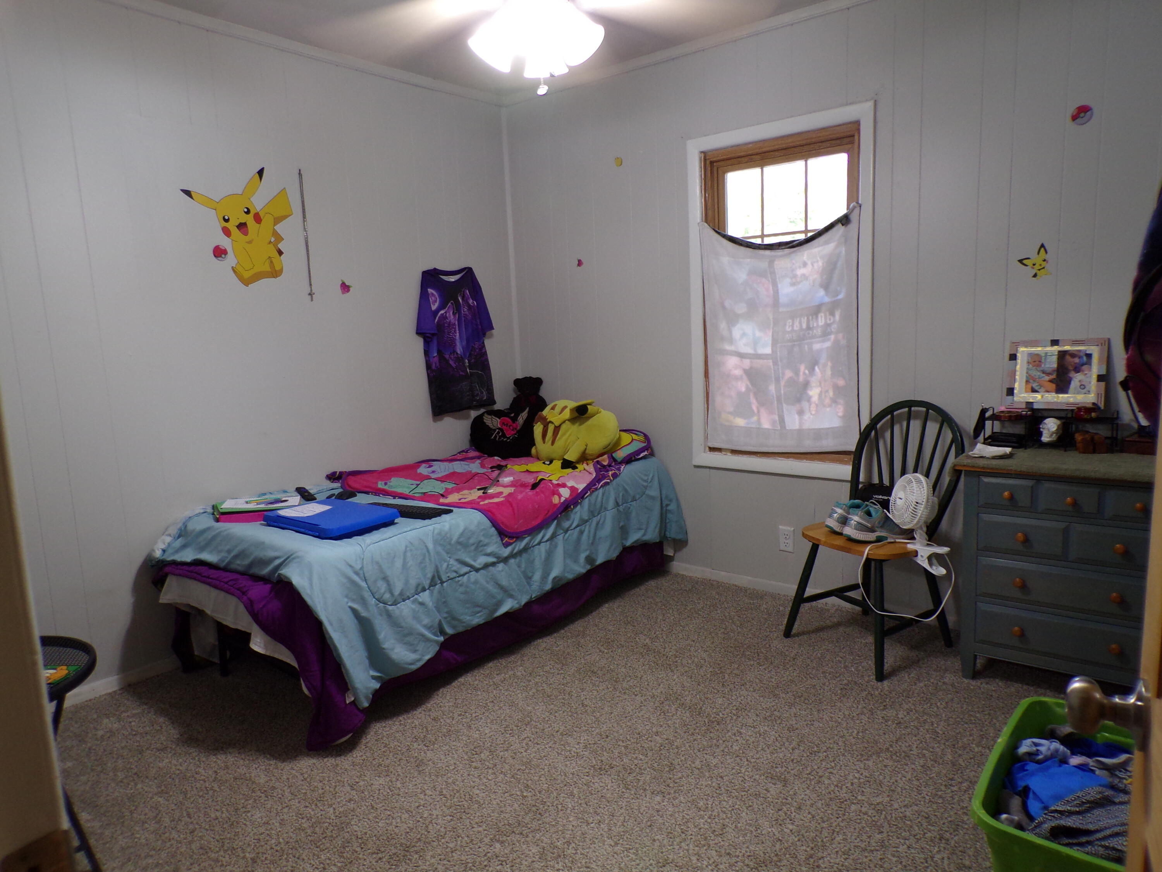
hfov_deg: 71.6
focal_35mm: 24
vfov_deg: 56.8
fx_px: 806
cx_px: 581
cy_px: 436
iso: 140
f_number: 3
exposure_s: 1/34
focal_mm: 4.3
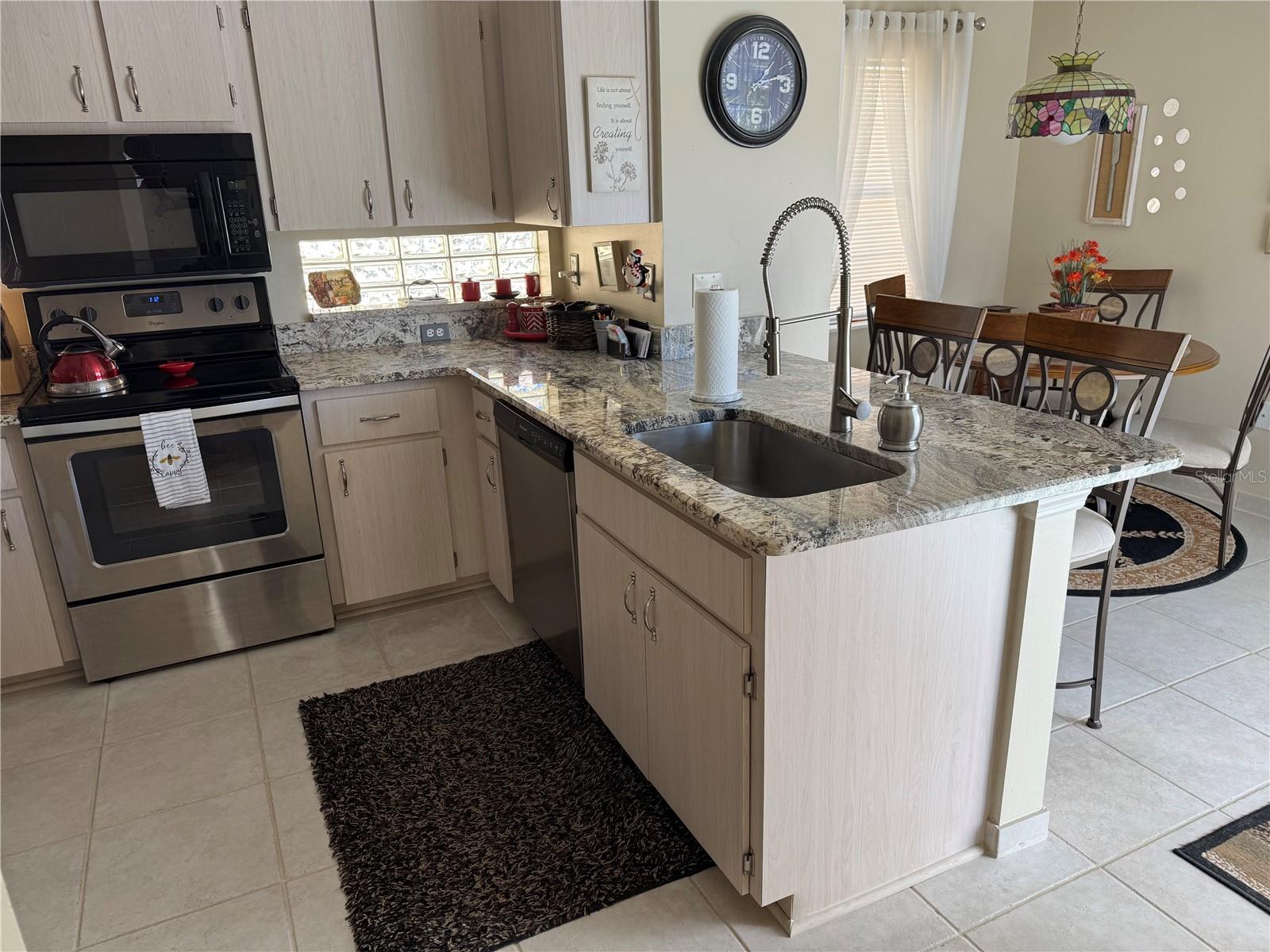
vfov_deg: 56.8
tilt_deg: -18.2
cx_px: 635
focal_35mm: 24
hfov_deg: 71.6
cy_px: 476
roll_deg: +1.9
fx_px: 881
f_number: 1.78
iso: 64
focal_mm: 6.76
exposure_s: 1/195
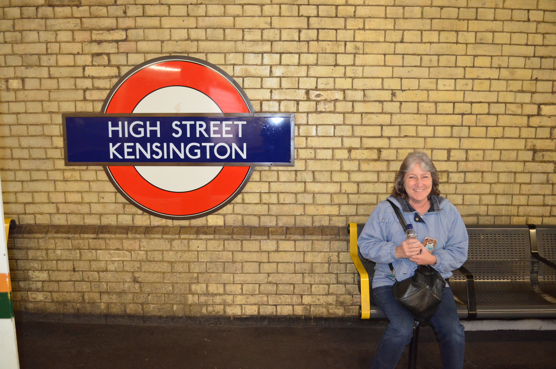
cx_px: 278
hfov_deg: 57.3
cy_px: 184
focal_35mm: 33
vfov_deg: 39.8
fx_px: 509
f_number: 3.8
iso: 3200
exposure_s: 1/60
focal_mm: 22
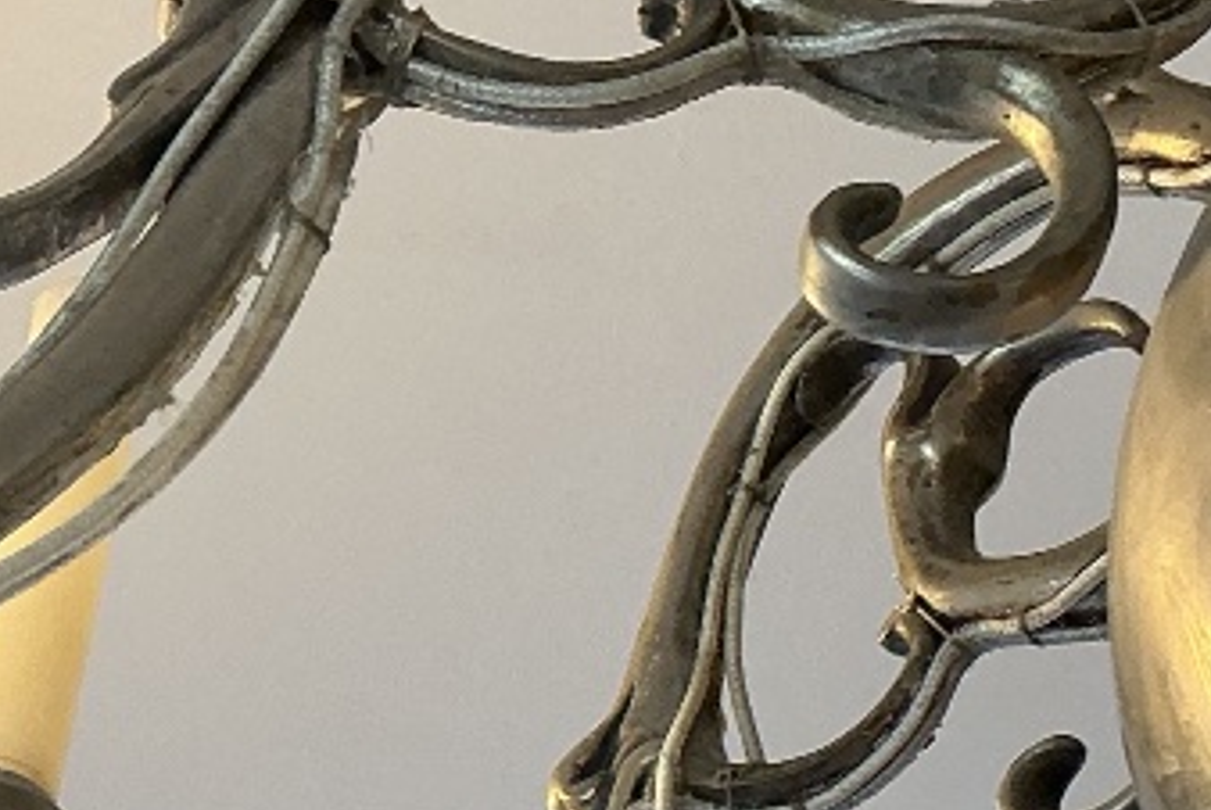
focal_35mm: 107
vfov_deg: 12.6
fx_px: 3602
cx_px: 387
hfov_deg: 19.0
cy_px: 892
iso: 50
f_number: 1.8
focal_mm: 3
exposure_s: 1/50
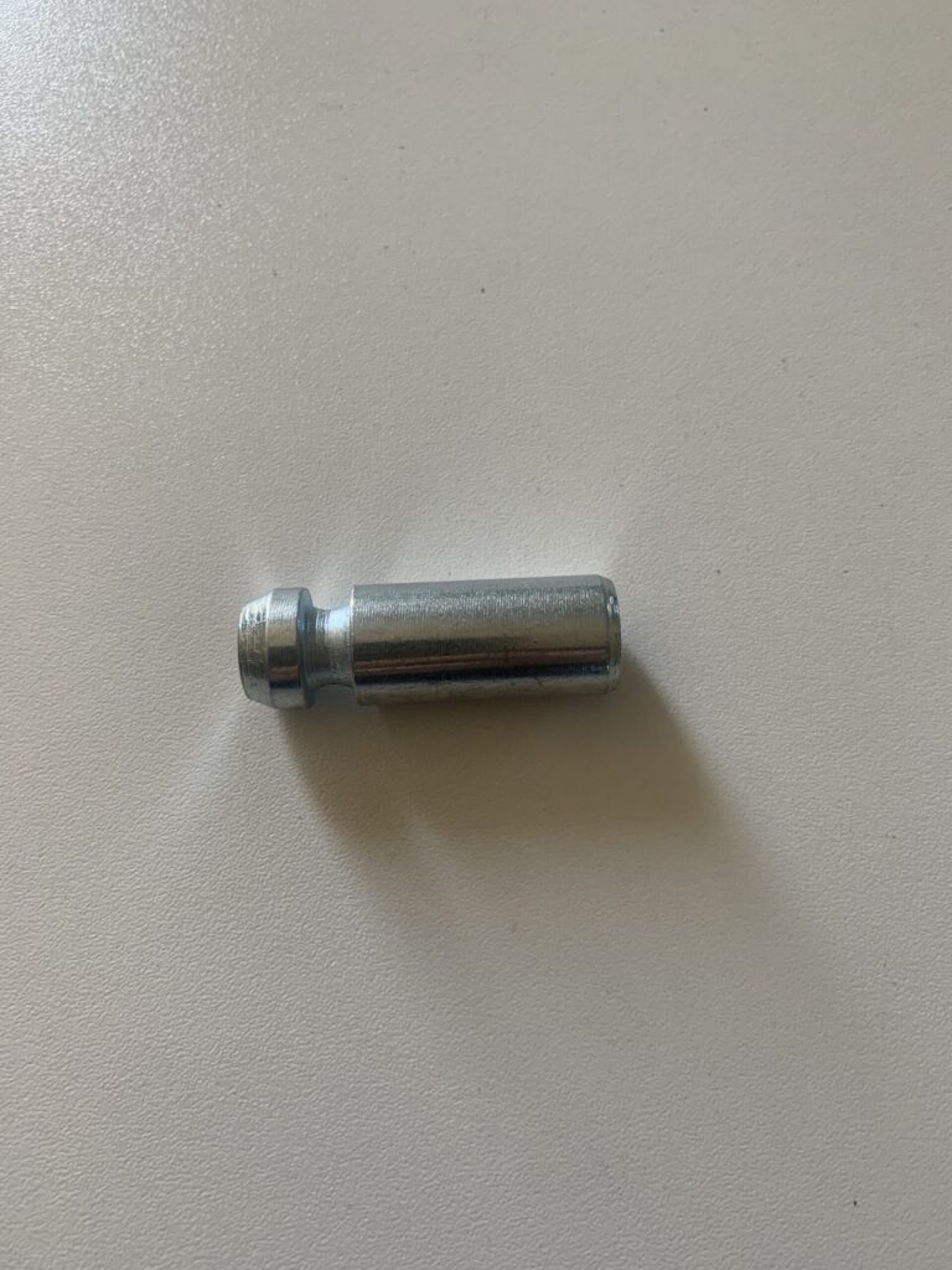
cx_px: 476
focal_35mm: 26
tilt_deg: -75.2
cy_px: 635
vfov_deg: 67.3
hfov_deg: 53.1
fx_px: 953
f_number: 1.8
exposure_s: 1/60
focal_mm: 4.25
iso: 100
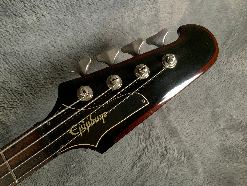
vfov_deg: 48.2
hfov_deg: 61.7
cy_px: 93
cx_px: 124
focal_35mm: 29
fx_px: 207
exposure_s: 1/62
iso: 64
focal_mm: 3
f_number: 1.8
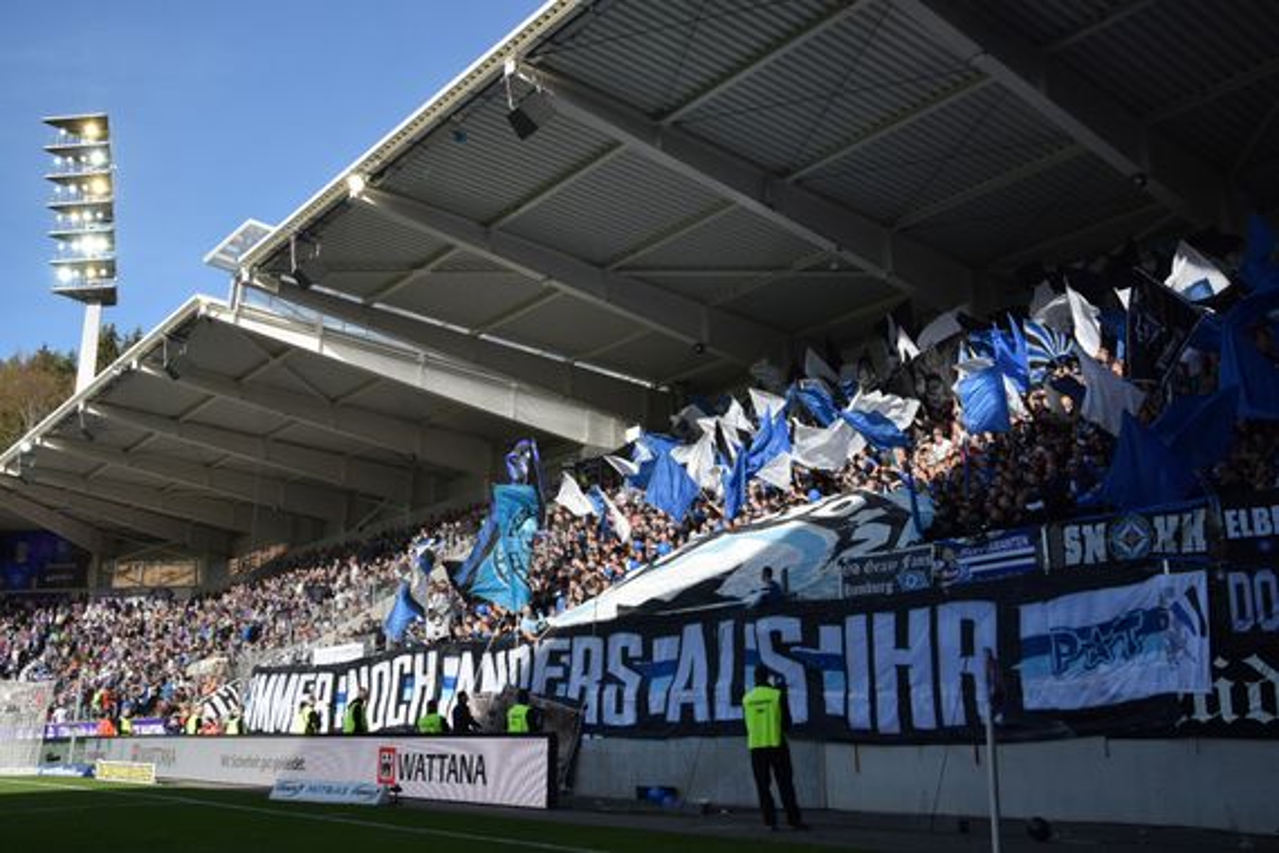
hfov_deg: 57.2
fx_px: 1172
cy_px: 426
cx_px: 640
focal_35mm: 33
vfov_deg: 40.0
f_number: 6.3
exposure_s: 1/1600
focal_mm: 22
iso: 400
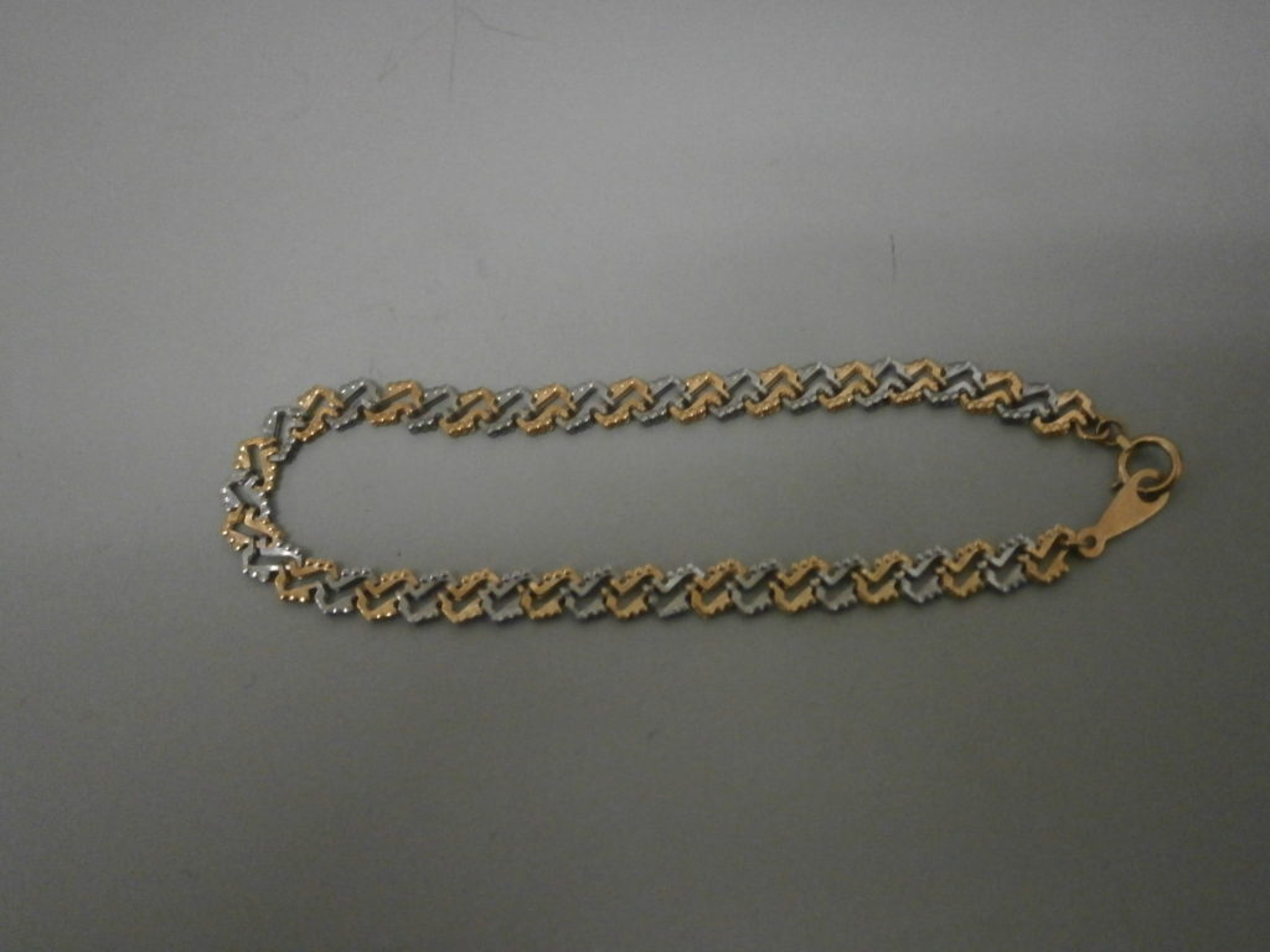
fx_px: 1724
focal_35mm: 47
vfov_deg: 30.9
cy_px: 476
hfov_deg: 40.4
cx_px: 635
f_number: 3.4
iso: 800
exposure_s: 1/125
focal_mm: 8.3
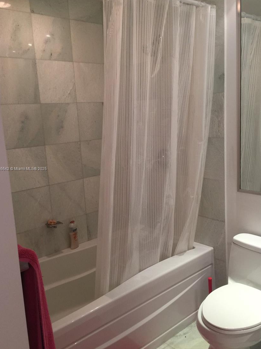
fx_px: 322
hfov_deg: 44.2
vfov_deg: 56.8
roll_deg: +2.8
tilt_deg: -7.2
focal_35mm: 32
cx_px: 132
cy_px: 169
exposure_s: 1/15
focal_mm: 4.15
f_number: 2.2
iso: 64
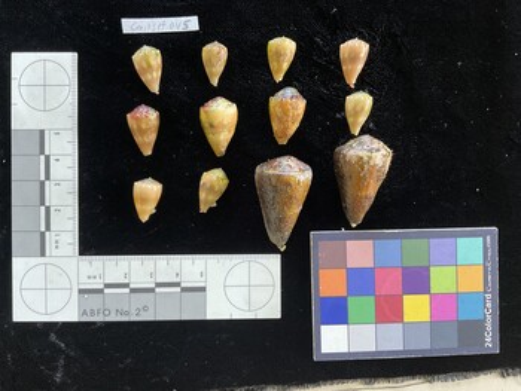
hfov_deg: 61.6
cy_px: 196
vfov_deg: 48.3
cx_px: 260
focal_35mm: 29
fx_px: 437
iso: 160
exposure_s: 1/50
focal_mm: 3
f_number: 1.8
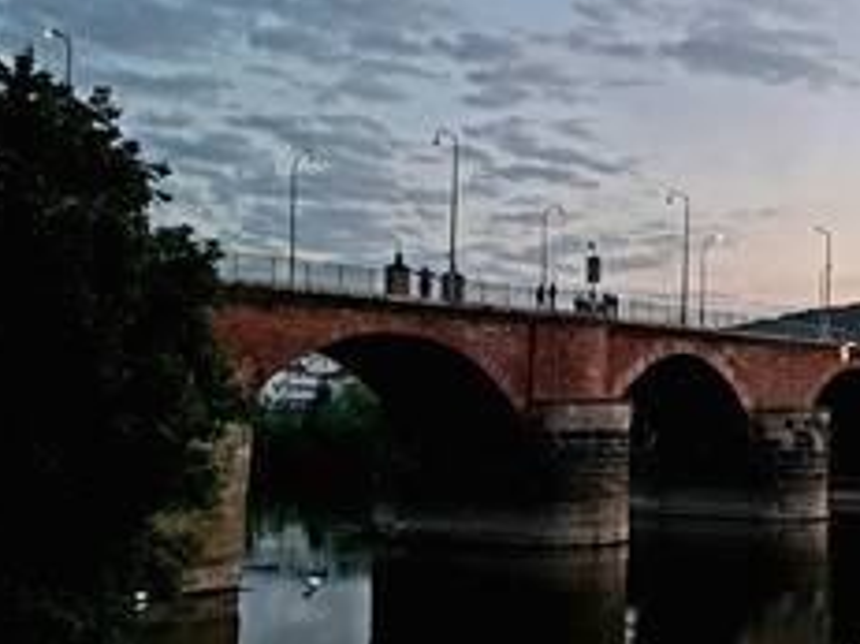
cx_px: 726
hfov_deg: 35.3
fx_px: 1291
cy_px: 337
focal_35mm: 52
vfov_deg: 28.0
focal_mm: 5.23
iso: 320
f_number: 1.8
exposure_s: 1/50
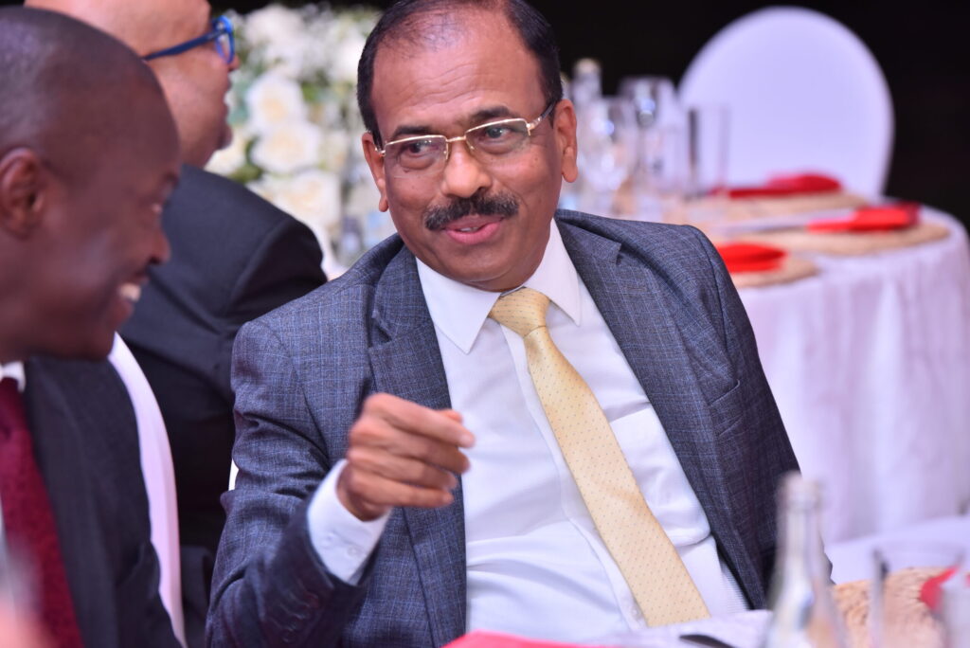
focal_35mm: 175
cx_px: 485
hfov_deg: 11.7
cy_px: 324
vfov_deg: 7.9
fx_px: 4718
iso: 640
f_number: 5
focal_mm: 175
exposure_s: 1/160
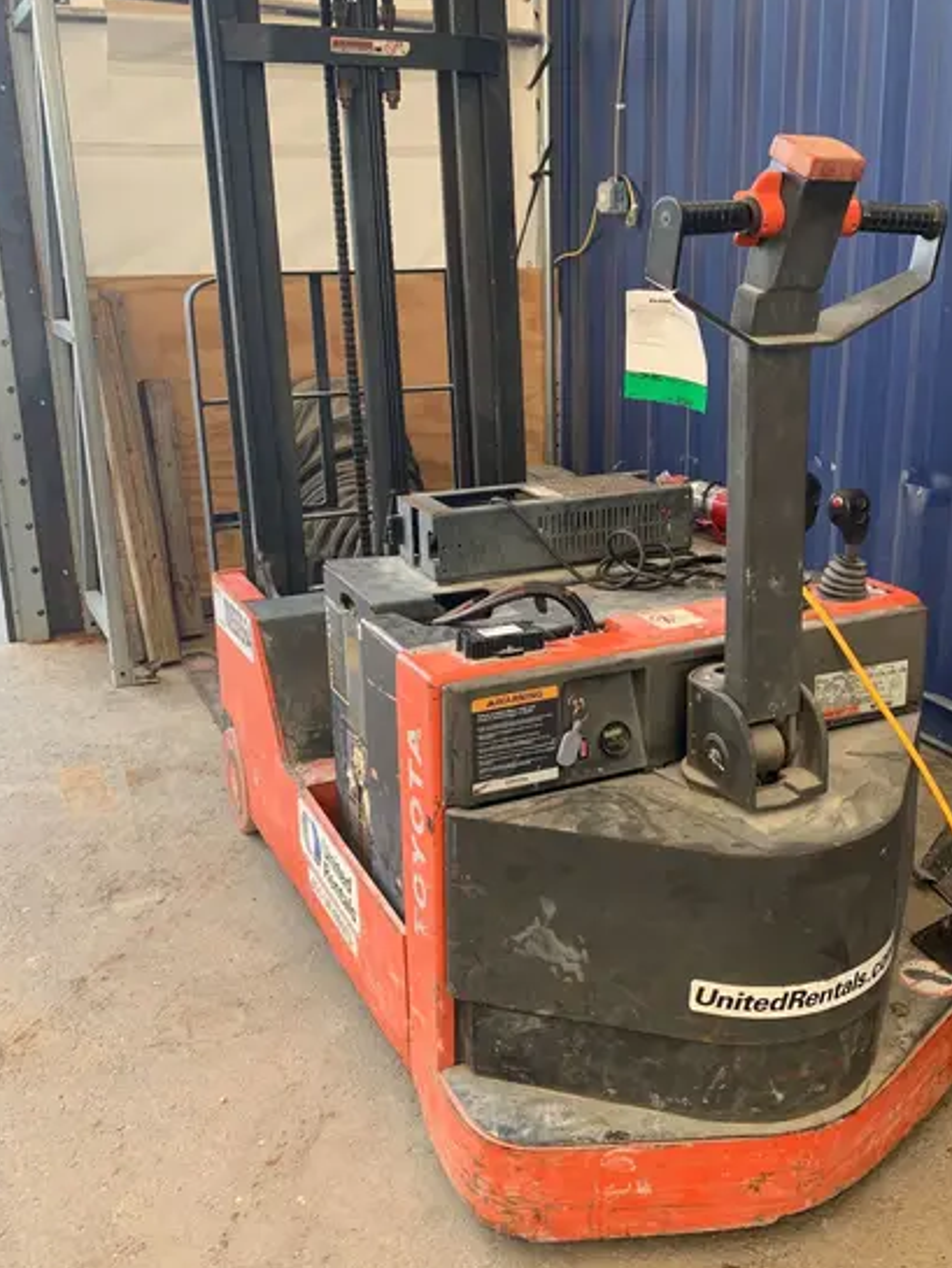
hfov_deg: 40.5
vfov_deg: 52.6
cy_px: 615
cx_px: 589
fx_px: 1283
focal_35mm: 35
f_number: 1.8
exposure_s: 1/122
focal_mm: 4.25
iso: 32
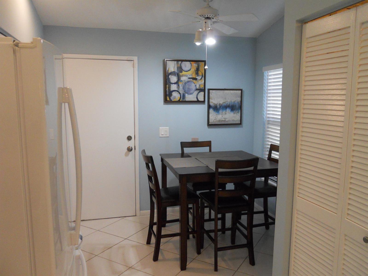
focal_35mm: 28
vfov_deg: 49.7
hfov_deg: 63.4
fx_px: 298
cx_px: 184
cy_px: 138
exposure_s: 1/125
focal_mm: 5
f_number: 2.7
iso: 500
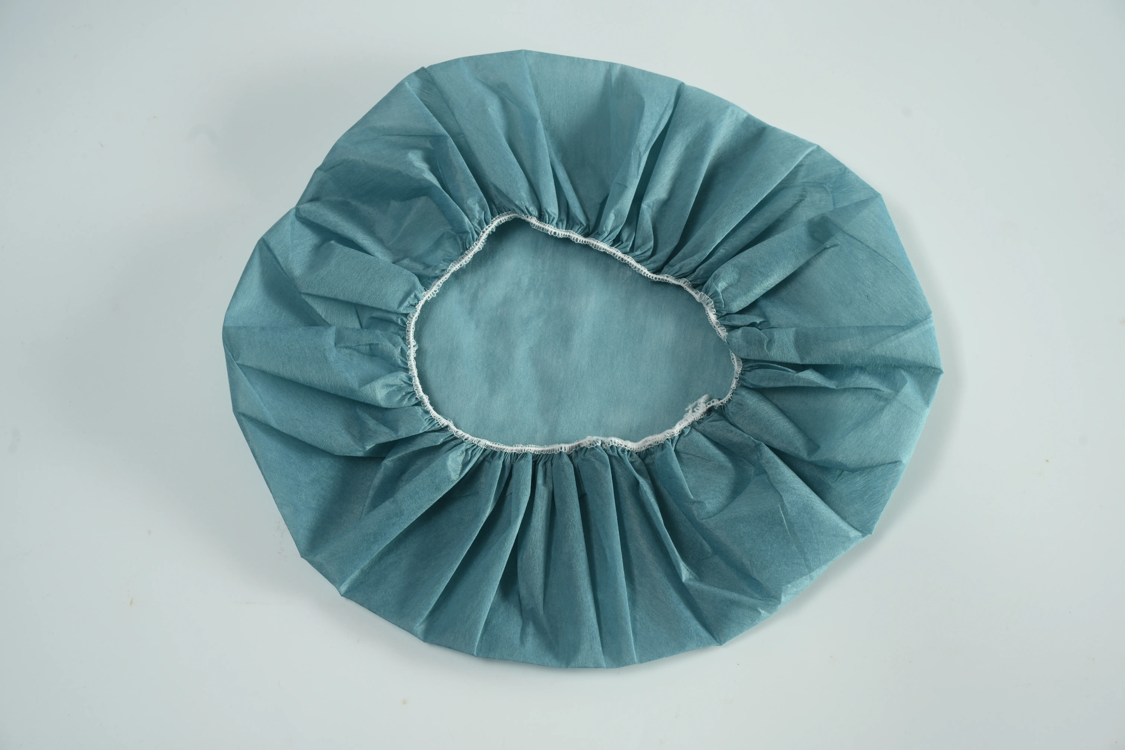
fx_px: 1844
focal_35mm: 59
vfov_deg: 23.0
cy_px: 375
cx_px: 562
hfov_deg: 33.9
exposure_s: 1/125
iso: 100
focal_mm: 59
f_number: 8
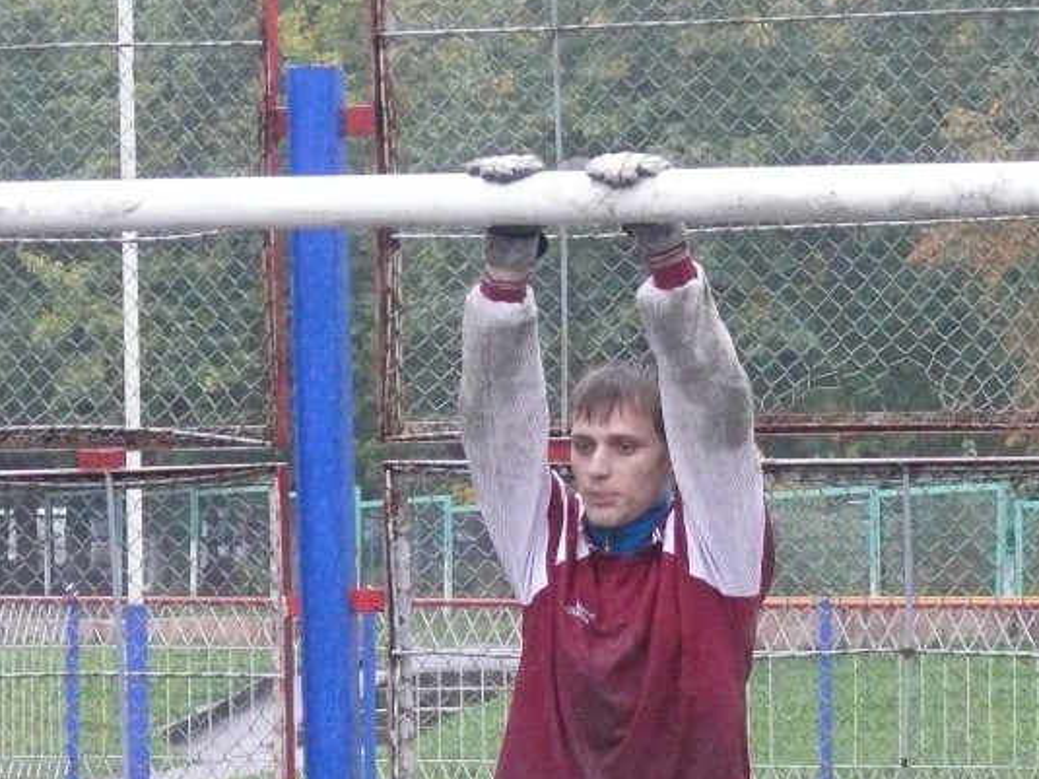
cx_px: 620
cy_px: 427
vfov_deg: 5.8
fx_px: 7682
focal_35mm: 256
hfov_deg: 7.7
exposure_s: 1/250
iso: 640
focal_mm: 25.4
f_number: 3.6
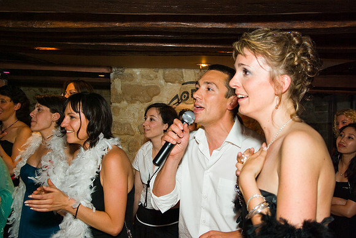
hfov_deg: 46.4
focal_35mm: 42
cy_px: 119
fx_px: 416
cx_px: 178
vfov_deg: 32.0
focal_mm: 28
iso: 140
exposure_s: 1/45
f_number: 4
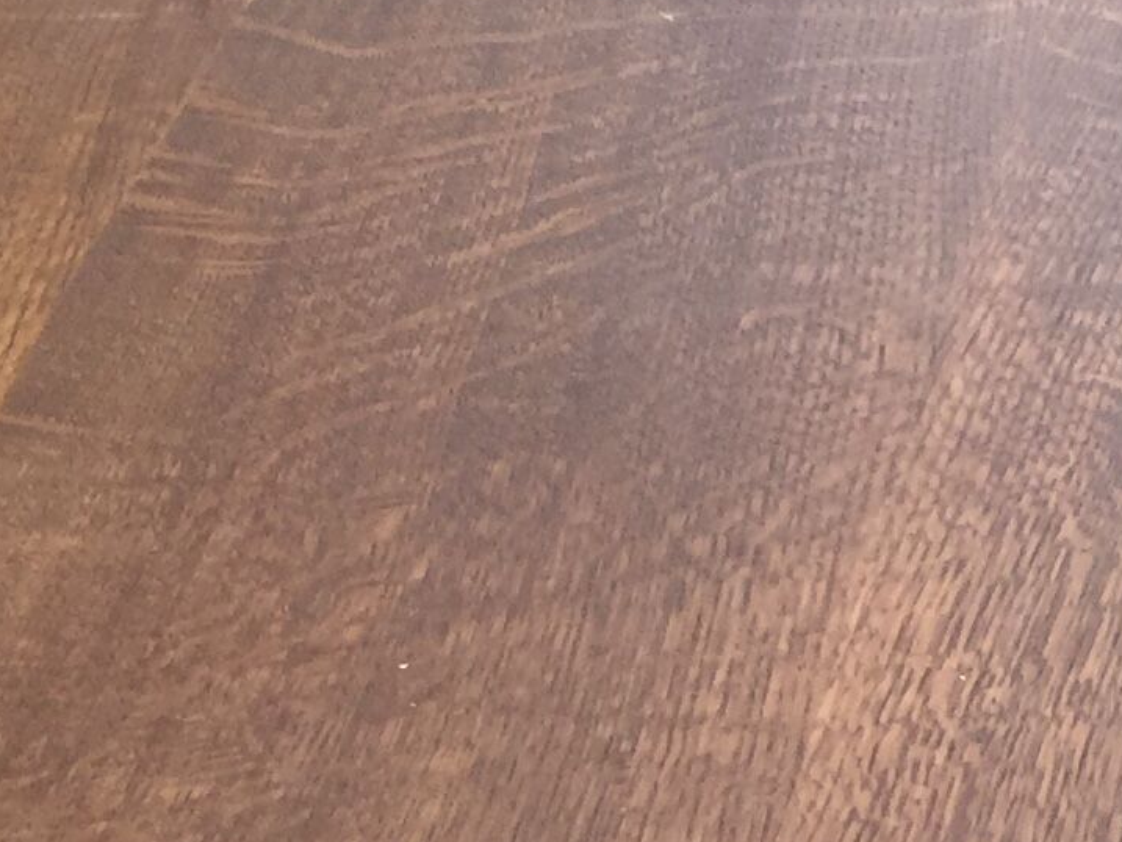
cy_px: 869
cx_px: 1693
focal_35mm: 132
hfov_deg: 14.0
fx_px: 4279
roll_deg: +0.8
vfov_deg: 11.1
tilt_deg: -40.3
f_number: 2.2
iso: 32
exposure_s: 1/33
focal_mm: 4.15
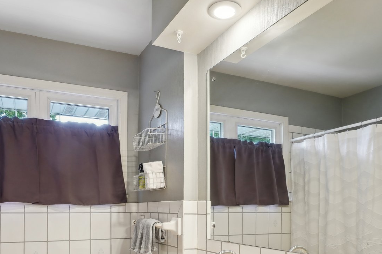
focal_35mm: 30
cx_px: 177
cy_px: 214
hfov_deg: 61.9
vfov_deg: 41.2
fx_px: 318
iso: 400
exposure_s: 1/10
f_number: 8
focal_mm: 16
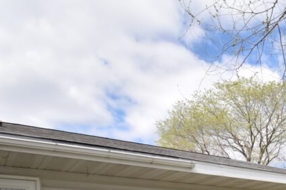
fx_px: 341
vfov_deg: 26.1
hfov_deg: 39.1
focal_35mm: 43
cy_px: 253
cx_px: 298
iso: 320
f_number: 16
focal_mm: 10
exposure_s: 1/200
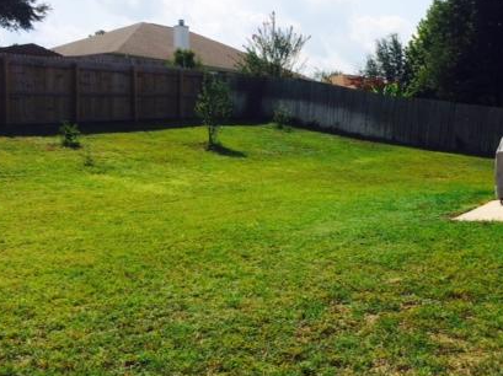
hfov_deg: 39.3
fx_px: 682
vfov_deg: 30.8
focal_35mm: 47
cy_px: 190
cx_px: 380
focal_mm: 4.12
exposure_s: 1/3731
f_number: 2.2
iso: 32
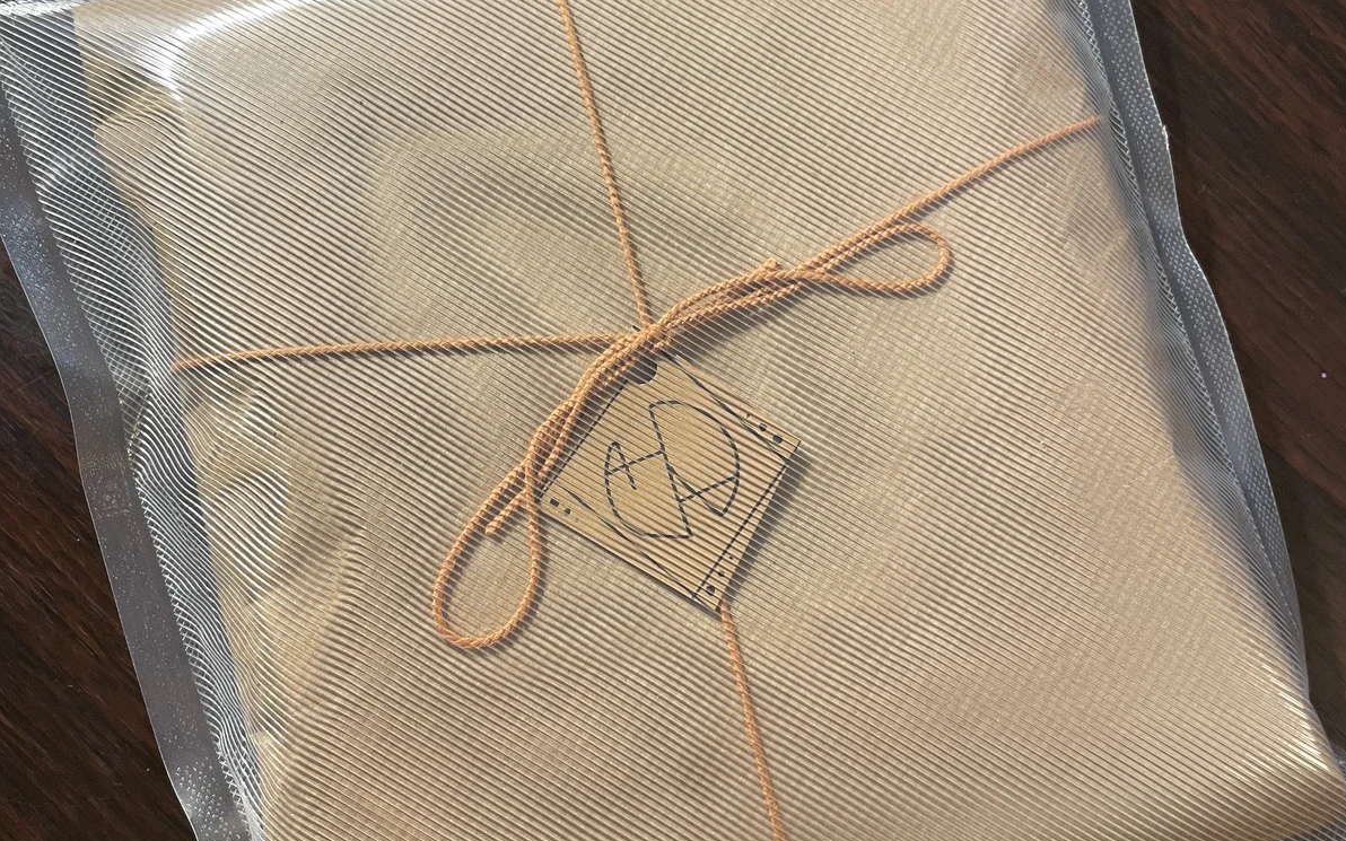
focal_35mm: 37
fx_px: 1357
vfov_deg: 34.4
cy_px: 396
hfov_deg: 52.7
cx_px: 676
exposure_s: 1/50
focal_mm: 4.2
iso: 64
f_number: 1.6
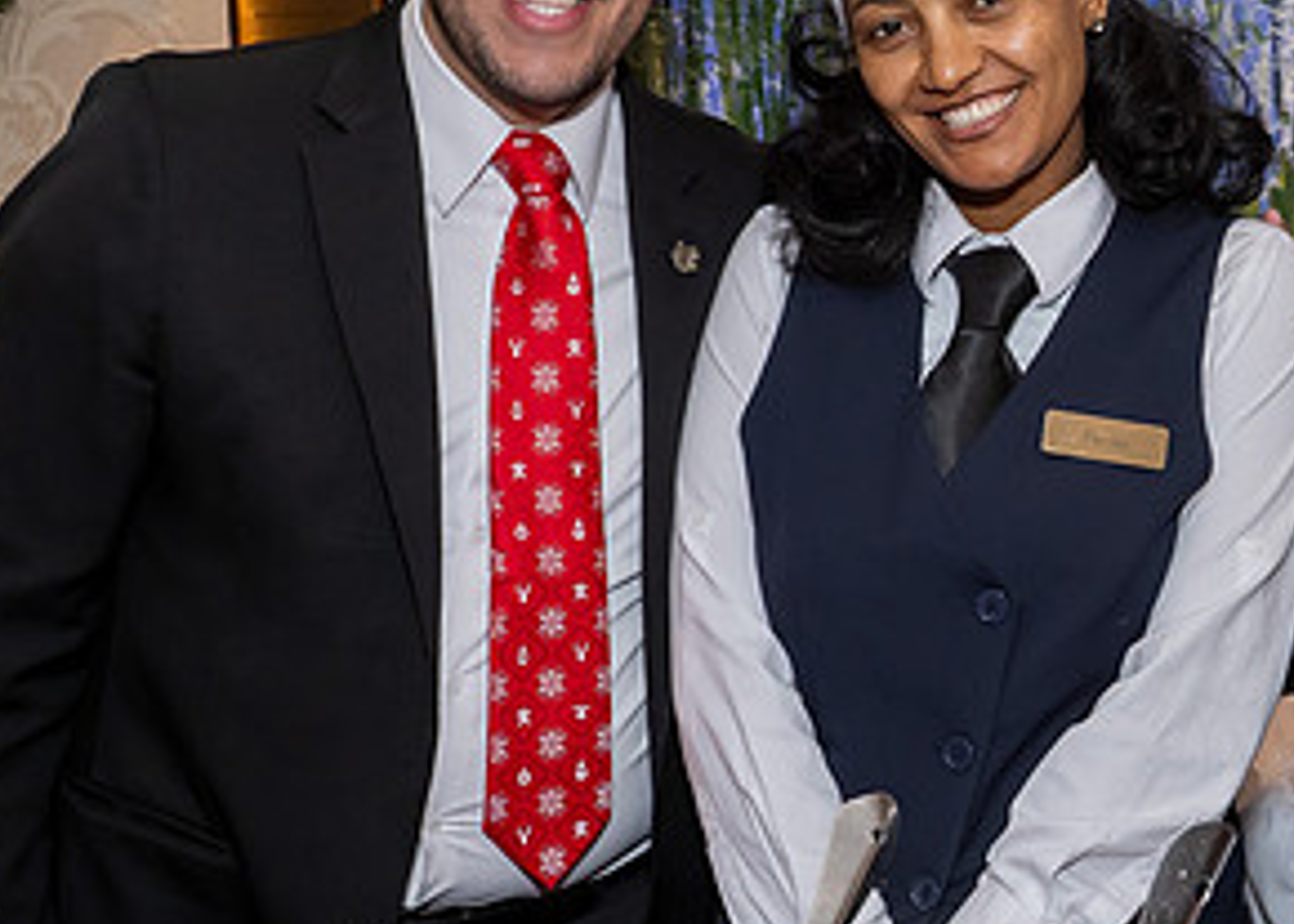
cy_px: 381
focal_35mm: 76
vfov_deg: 18.8
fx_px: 2792
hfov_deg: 25.4
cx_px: 1114
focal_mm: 23
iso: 800
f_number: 8
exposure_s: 1/250
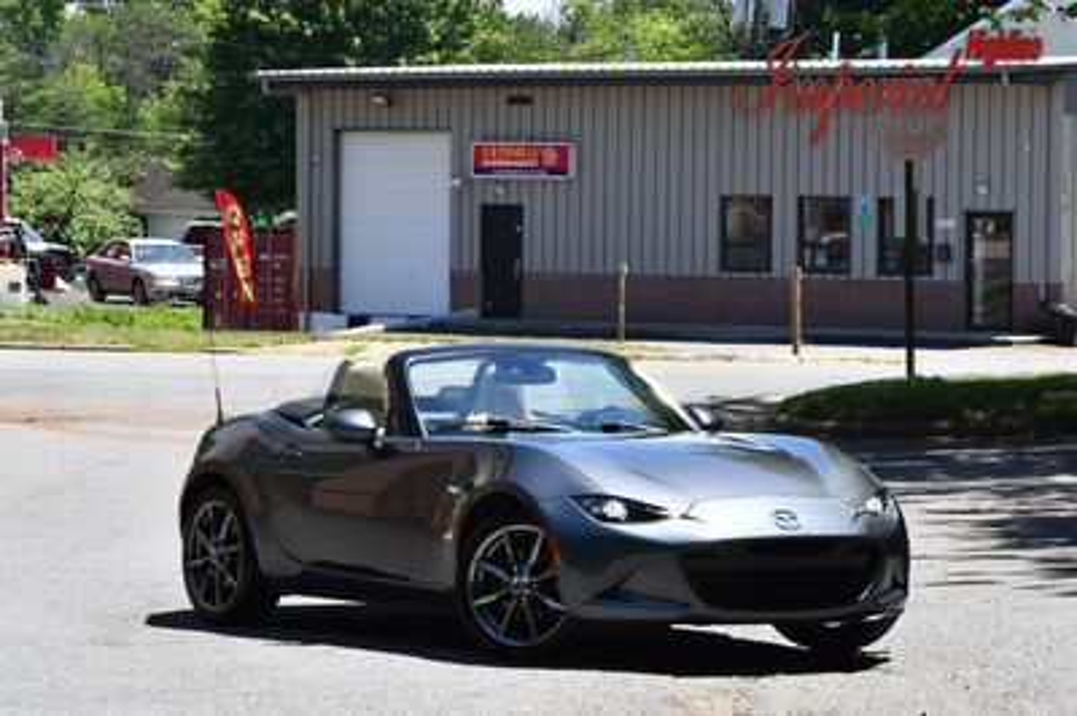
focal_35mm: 147
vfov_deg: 9.3
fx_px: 4394
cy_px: 358
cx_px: 538
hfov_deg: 14.0
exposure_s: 1/250
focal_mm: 98
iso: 160
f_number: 8
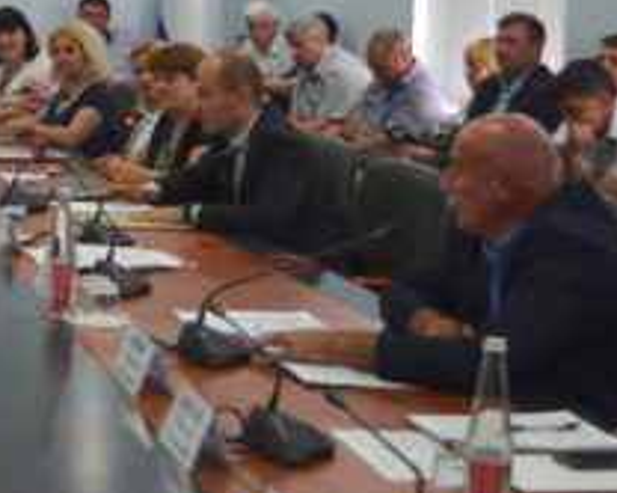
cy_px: 30
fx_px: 1897
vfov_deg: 14.6
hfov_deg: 17.2
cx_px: -225
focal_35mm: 104
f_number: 4
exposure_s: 1/50
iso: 400
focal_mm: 24
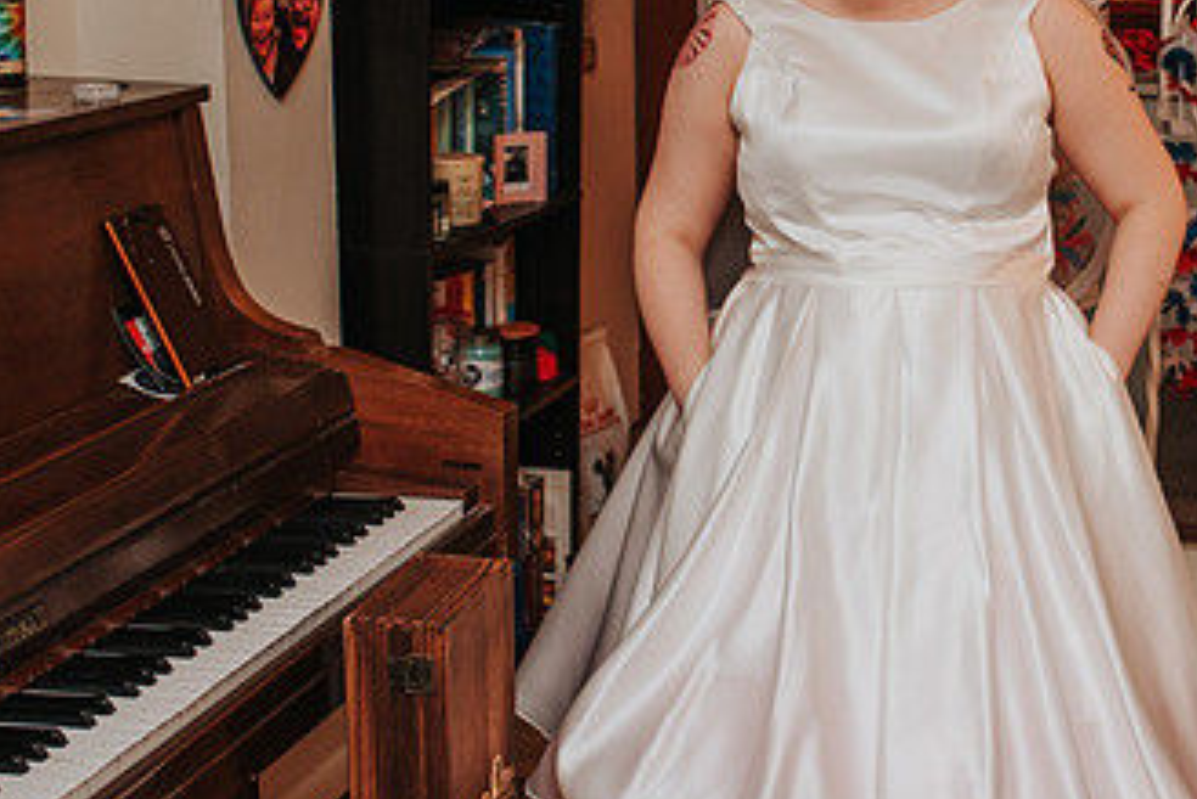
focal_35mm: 68
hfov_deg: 29.0
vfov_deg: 19.9
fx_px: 2262
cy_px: 198
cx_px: 957
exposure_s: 1/160
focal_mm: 35
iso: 800
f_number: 4
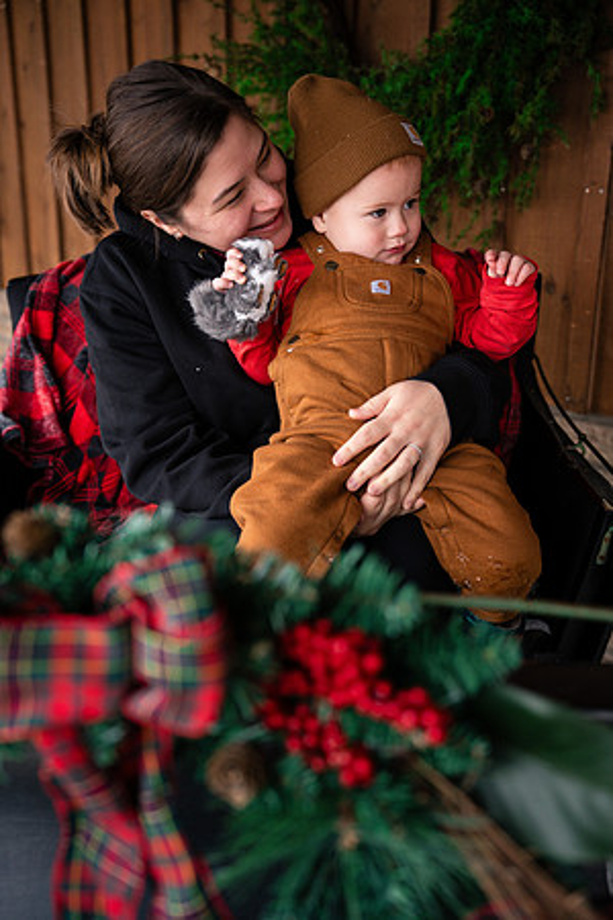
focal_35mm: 38
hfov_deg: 35.1
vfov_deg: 50.7
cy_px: 460
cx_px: 306
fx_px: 971
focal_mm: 38
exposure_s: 1/250
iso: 320
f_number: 3.2
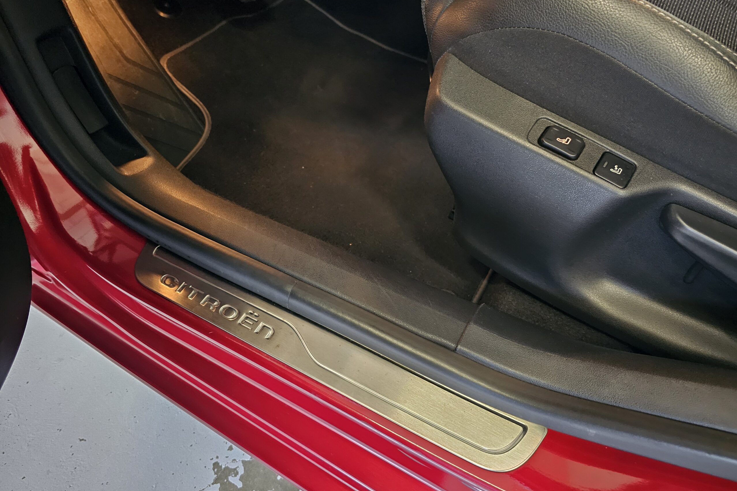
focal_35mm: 24
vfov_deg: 53.1
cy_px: 241
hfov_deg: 73.7
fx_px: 491
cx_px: 369
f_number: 1.7
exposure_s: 1/25
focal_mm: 6.3
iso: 1250
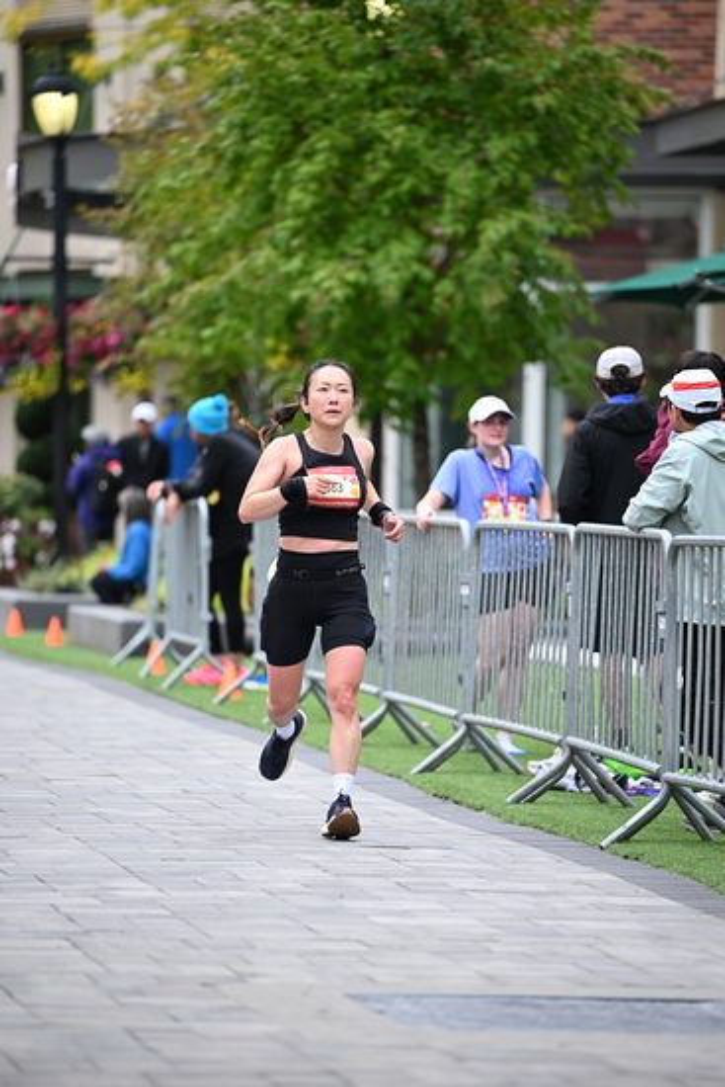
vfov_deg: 10.3
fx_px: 6037
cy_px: 544
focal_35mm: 200
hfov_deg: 6.9
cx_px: 362
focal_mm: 200
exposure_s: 1/2000
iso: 640
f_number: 2.8
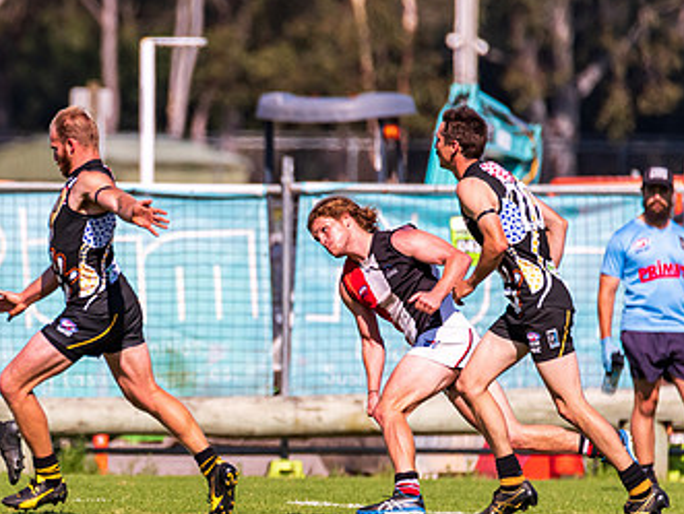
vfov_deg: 1.4
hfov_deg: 1.8
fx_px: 21344
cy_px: 358
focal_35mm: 1079
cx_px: 47
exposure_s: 1/4000
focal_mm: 550
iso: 800
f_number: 6.3
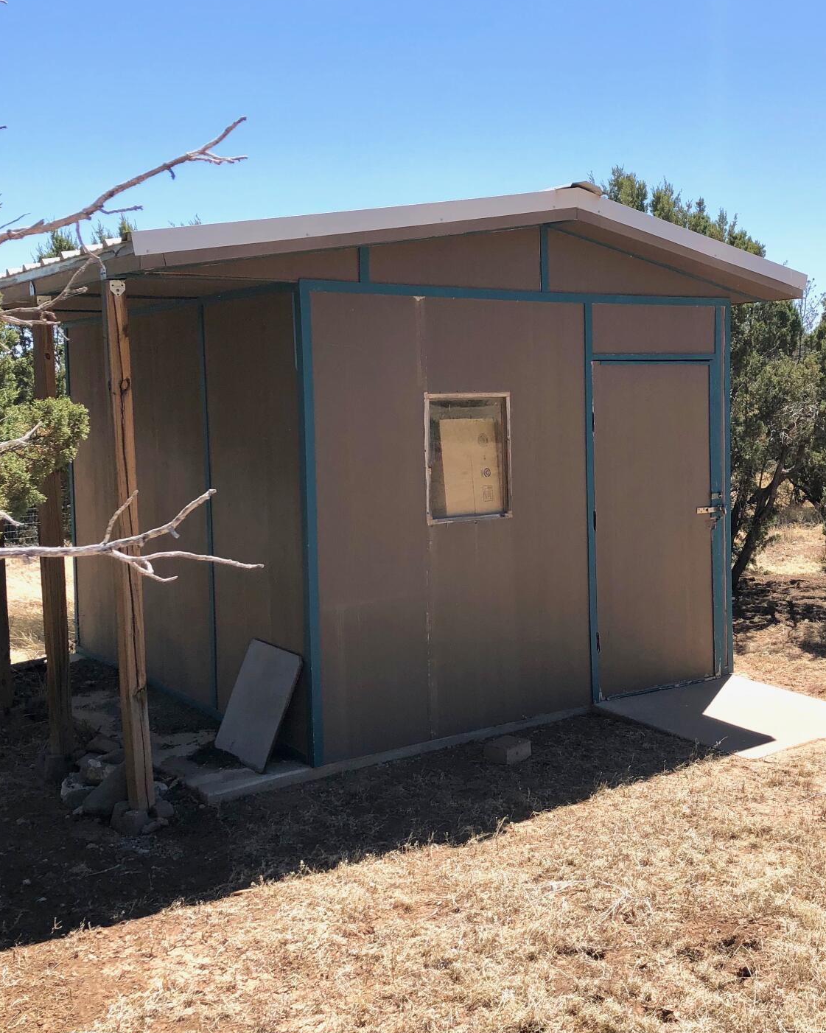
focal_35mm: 39
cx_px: 502
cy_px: 490
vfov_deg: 46.8
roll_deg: +0.0
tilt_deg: -3.6
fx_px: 1192
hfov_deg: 38.0
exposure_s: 1/1600
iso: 20
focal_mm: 3.99
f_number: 1.8
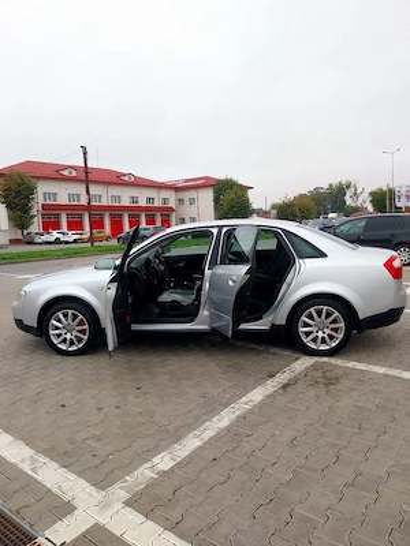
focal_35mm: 26
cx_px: 205
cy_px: 273
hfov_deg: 53.1
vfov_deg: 67.3
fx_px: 411
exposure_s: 1/455
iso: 25
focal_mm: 4
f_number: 1.8
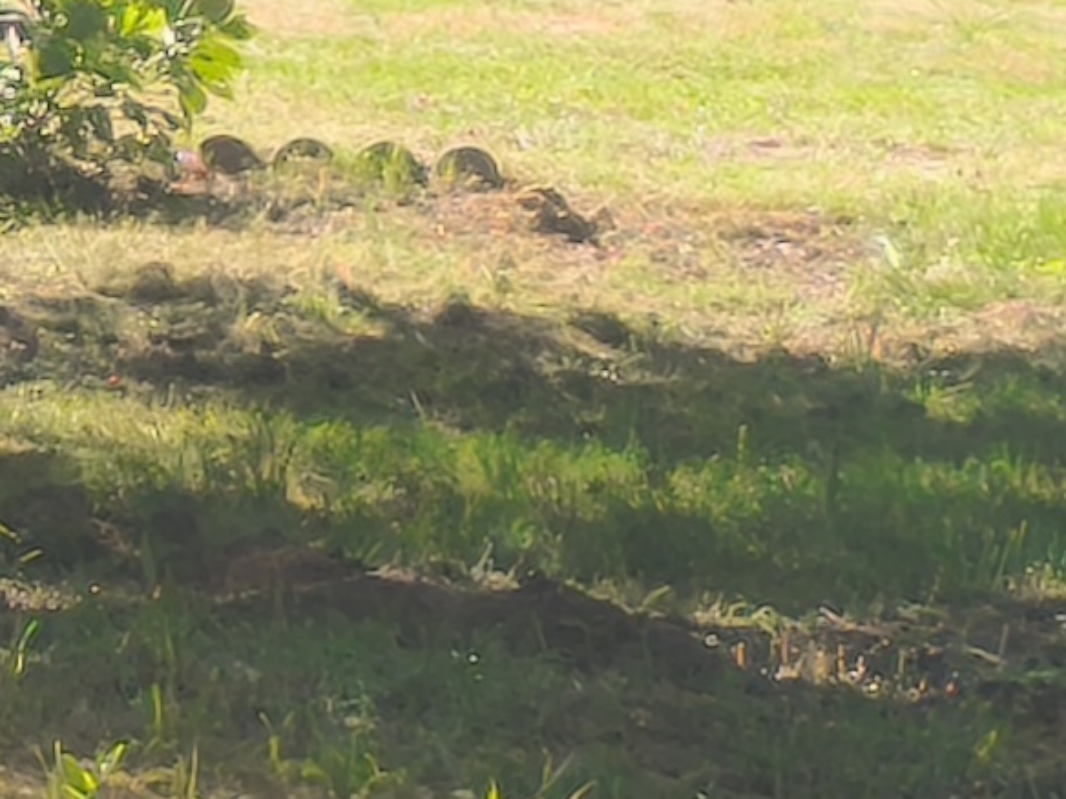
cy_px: -770
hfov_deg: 4.8
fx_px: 12318
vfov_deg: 3.7
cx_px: -1446
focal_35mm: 400
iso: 50
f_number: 1.6
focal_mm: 6.57
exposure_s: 1/666
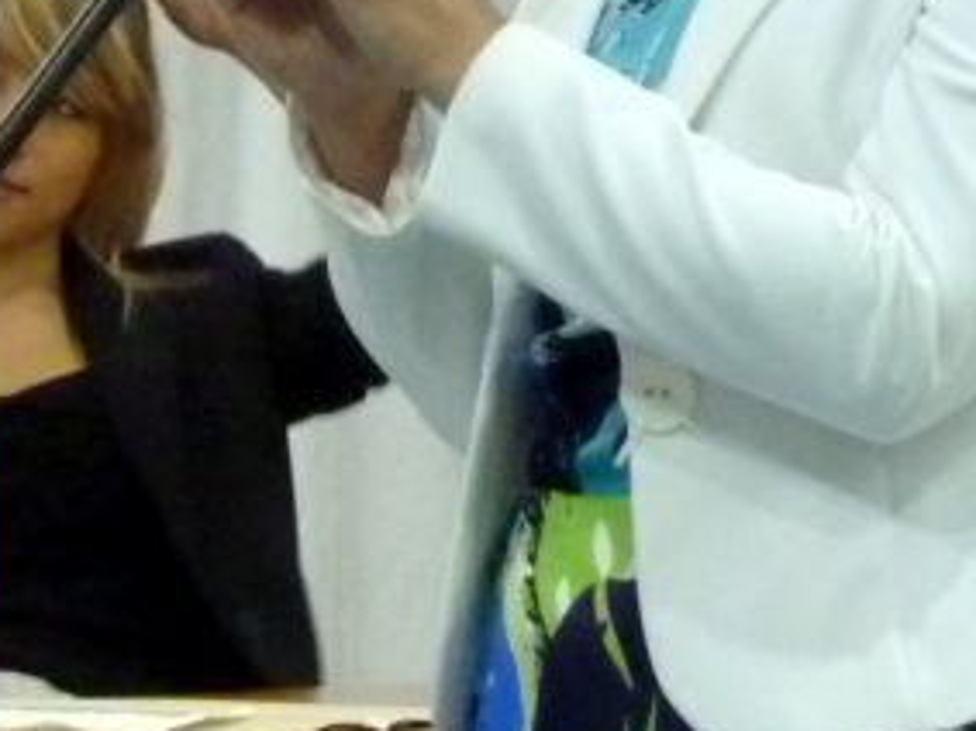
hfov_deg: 2.4
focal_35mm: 819
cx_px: 521
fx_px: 23082
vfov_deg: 1.8
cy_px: -83
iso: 800
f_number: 3.7
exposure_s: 1/50
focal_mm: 41.2
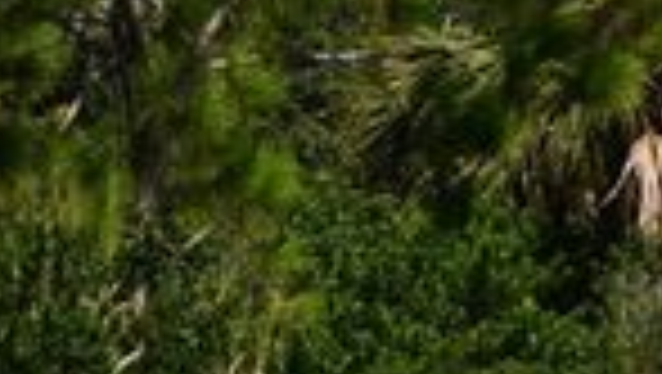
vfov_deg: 5.1
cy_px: 626
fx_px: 4164
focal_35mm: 237
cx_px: -401
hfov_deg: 8.8
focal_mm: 26
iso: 100
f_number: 9
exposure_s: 1/320
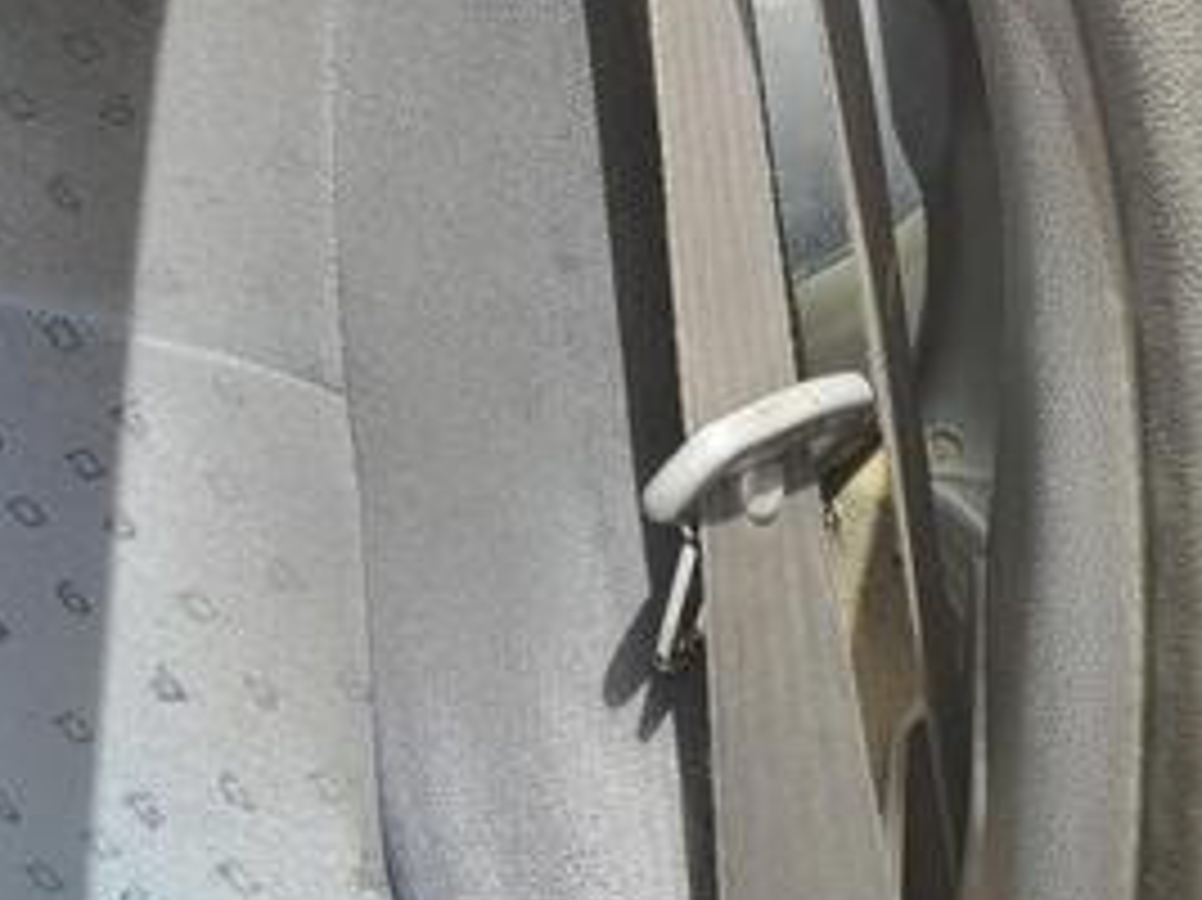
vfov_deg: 22.2
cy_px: -173
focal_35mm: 61
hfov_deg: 27.8
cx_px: -234
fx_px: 2117
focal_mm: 4.6
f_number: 2
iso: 25
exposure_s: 1/50
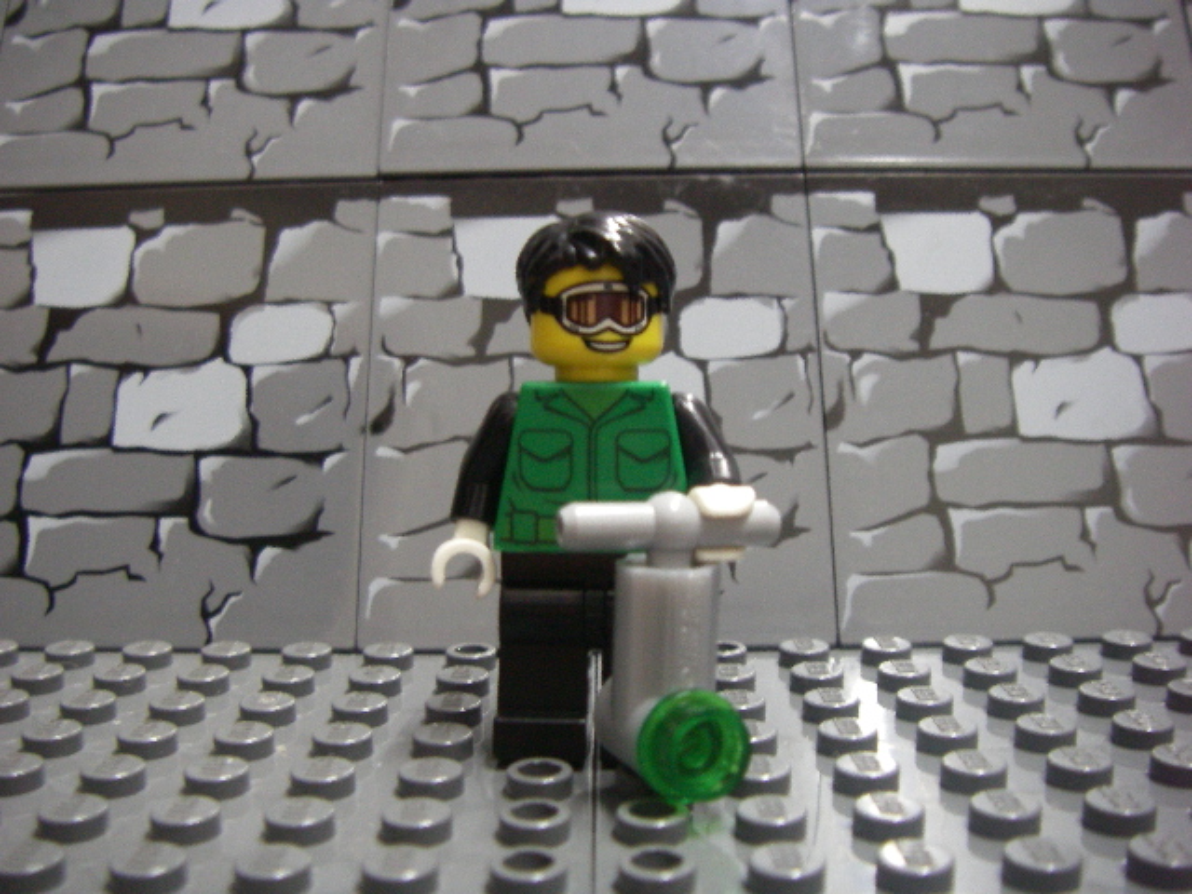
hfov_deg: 49.0
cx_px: 596
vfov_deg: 37.7
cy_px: 447
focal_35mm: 38
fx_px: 1309
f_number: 3.3
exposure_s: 1/4
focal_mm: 6.3
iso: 250
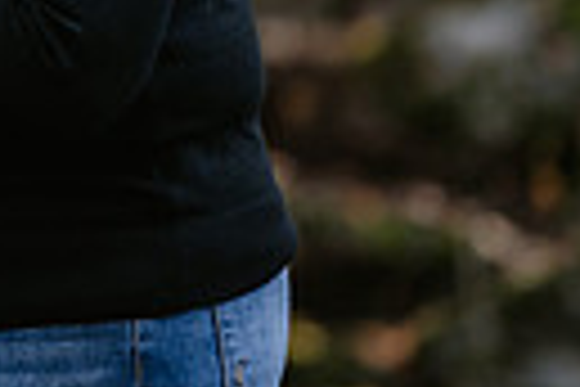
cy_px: -370
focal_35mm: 455
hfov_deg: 4.5
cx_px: -591
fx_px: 7330
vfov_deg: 3.0
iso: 500
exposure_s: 1/800
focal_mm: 85
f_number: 1.8
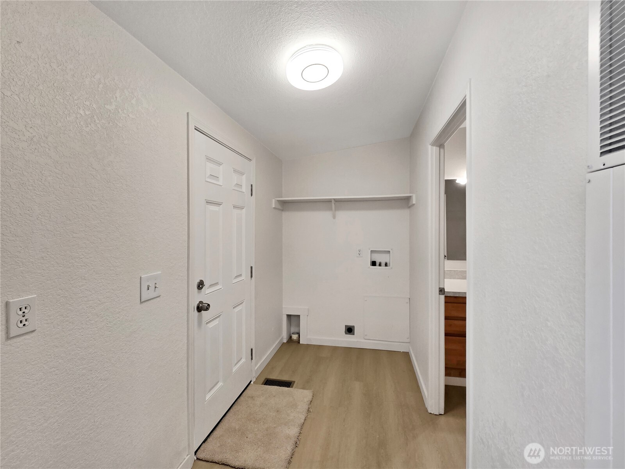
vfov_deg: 89.9
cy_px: 234
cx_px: 312
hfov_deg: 106.2
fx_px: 235
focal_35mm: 13
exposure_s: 1/60
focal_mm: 2.2
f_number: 2.2
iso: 64
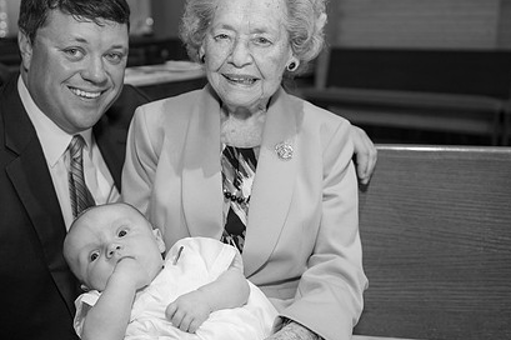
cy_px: 144
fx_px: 624
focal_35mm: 44
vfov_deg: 30.4
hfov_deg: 44.4
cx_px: 211
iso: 900
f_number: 2.8
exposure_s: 1/100
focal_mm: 31
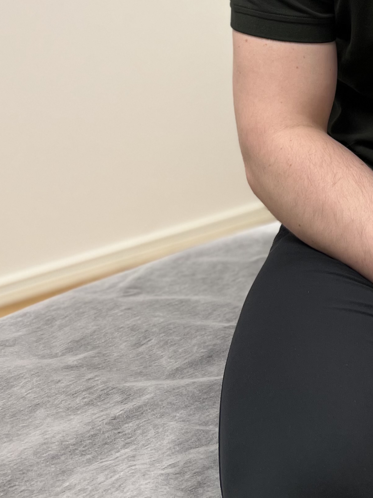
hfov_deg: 21.6
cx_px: 394
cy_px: -65
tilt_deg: -5.9
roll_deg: -2.1
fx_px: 934
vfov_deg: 27.1
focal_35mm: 65
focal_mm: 5.7
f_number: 1.5
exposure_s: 1/50
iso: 80
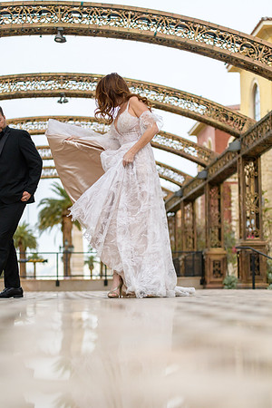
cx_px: 136
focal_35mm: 70
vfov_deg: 28.8
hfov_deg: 19.5
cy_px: 204
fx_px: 793
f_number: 2.8
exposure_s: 1/3200
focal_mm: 70
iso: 400
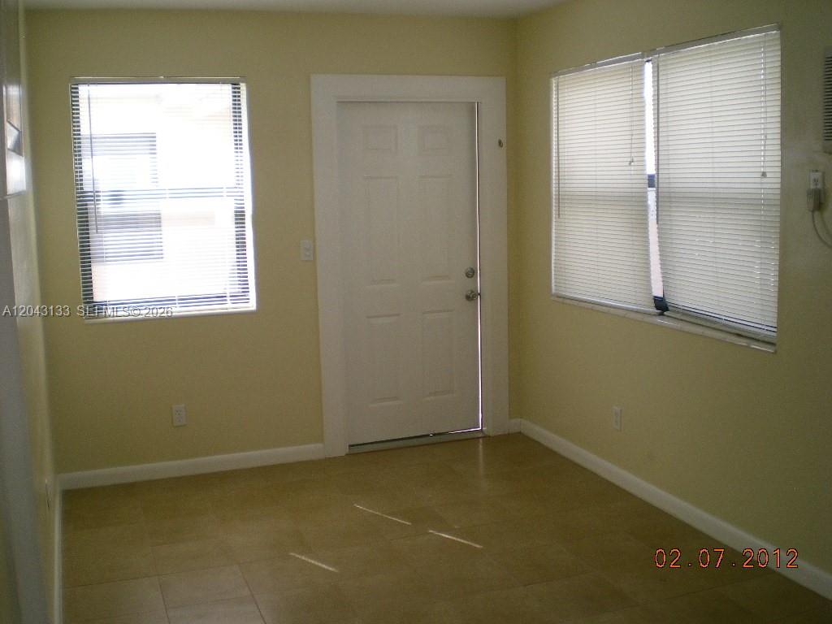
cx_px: 416
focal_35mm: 38
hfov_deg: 49.0
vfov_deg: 37.7
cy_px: 312
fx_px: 913
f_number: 3.1
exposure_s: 1/65.1
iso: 80
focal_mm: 6.3
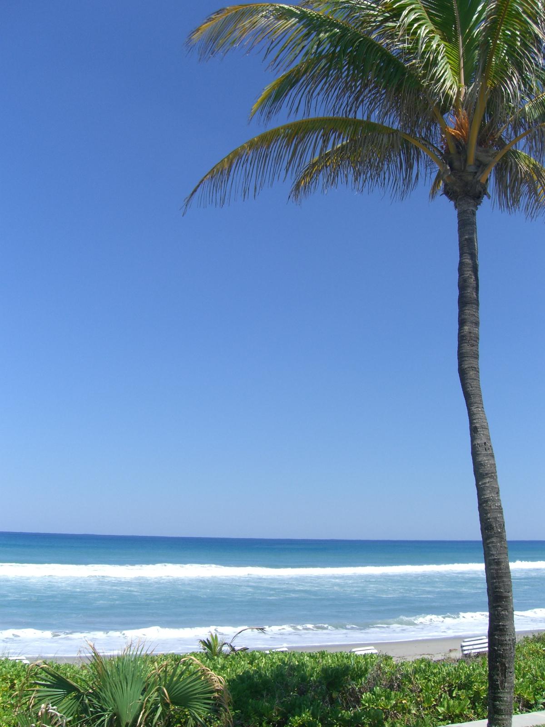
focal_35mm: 38
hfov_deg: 37.7
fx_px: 798
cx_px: 272
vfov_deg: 49.0
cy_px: 364
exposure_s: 1/800
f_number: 4
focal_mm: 7.9
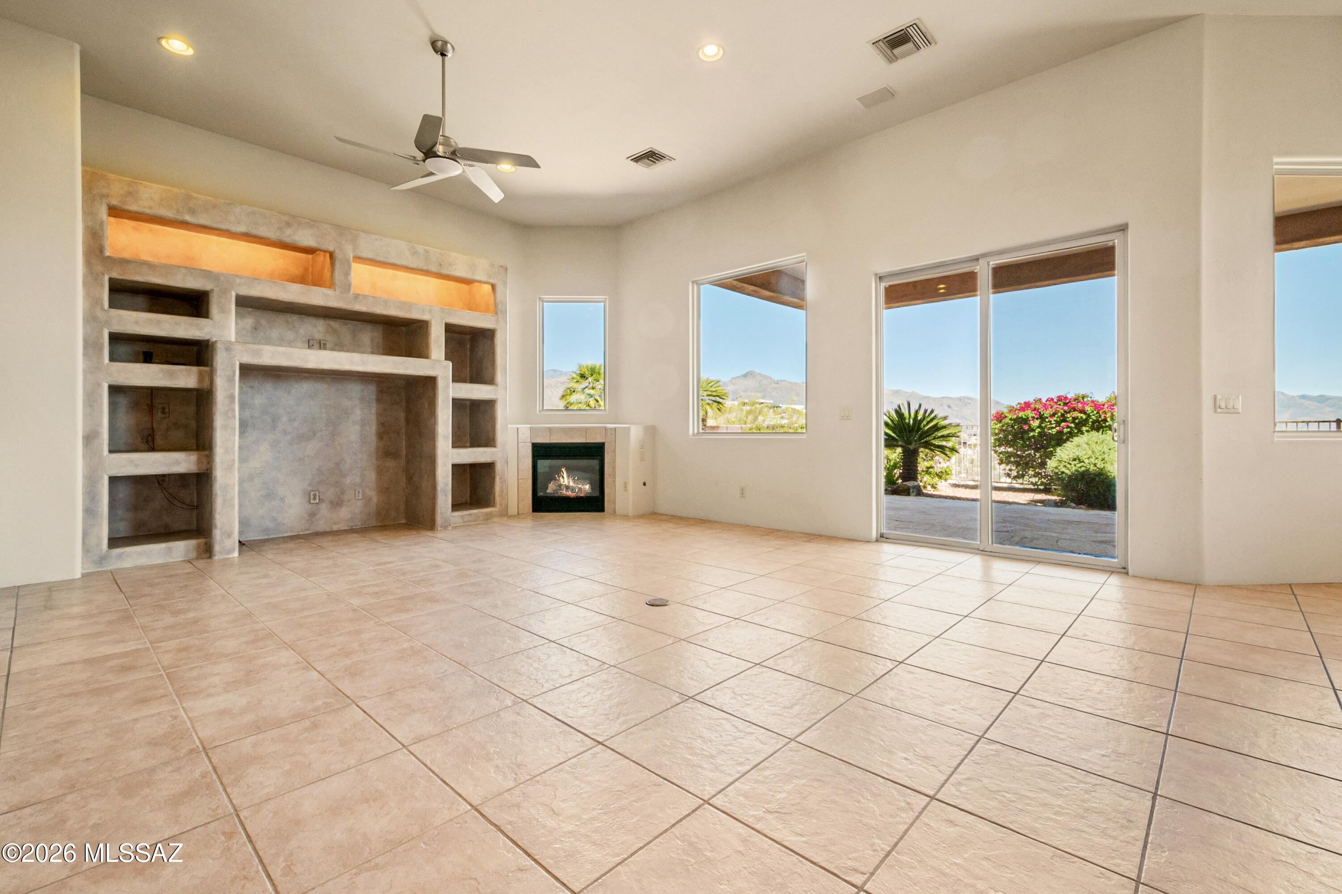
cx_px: 671
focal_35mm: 15
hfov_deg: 100.4
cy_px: 447
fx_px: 559
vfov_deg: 77.3
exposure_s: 1/15
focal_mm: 10
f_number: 10
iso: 320
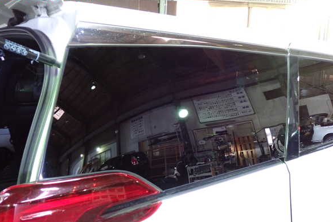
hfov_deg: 58.7
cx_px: 164
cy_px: 116
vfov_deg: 41.1
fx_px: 296
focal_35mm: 32
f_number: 2.3
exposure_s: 1/25
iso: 800
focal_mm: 5.4
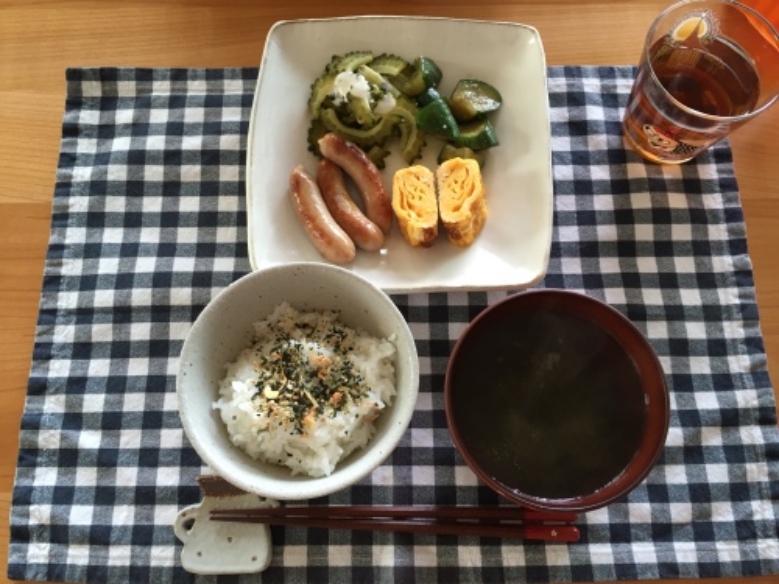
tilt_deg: -74.3
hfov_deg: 61.7
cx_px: 390
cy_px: 292
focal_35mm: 29
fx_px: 653
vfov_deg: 48.2
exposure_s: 1/30
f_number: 2.2
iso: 64
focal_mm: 4.15
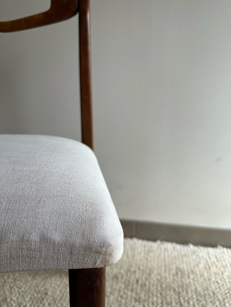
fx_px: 214
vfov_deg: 71.6
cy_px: 154
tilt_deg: -12.5
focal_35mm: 24
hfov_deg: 56.8
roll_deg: +0.2
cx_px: 116
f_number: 1.78
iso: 100
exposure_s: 1/121
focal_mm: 6.86
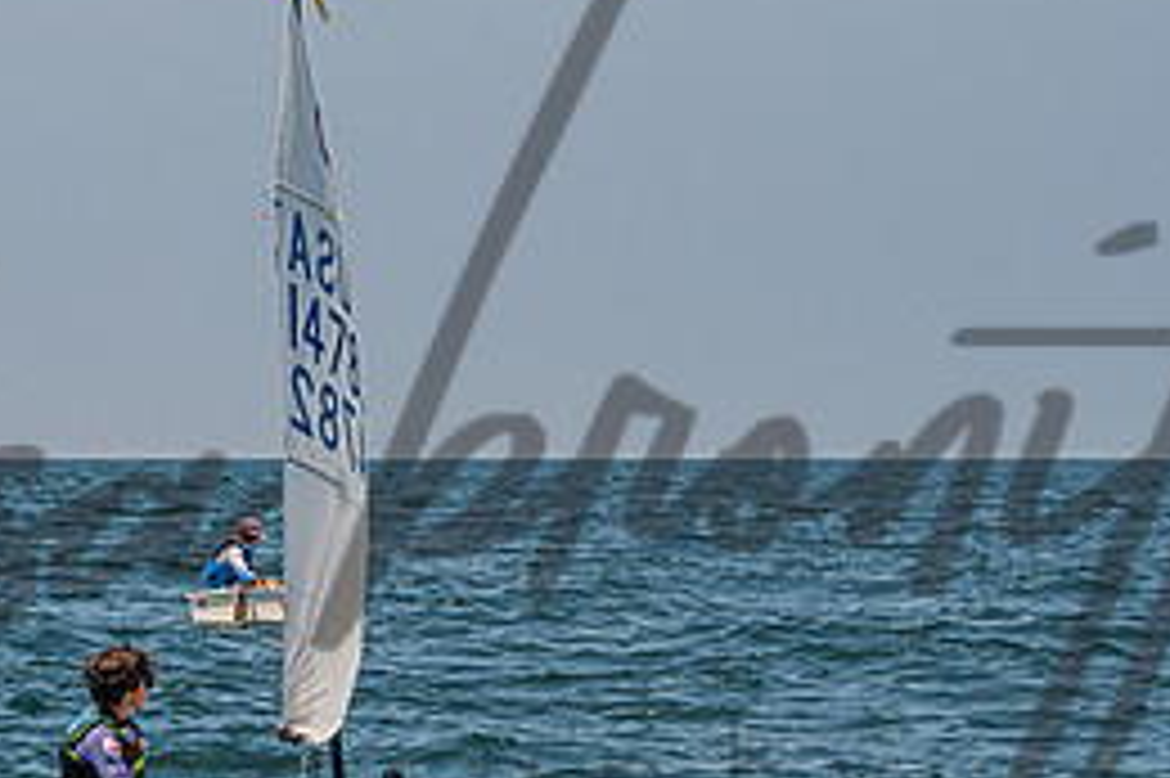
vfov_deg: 6.4
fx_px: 6983
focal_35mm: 215
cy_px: 445
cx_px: 210
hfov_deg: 9.6
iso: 250
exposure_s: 1/2500
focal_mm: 70
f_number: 6
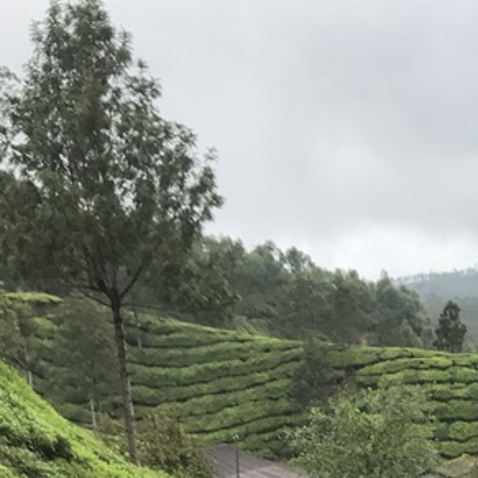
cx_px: 590
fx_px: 1359
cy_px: 741
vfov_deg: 17.6
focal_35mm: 87
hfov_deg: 18.8
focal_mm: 3.99
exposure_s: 1/987
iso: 20
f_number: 1.8
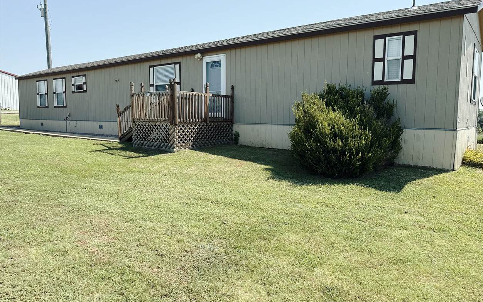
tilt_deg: -3.3
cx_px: 247
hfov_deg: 70.4
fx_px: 342
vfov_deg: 47.6
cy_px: 147
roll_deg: -1.0
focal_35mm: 26
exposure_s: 1/3425
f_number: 1.78
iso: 80
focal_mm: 6.76
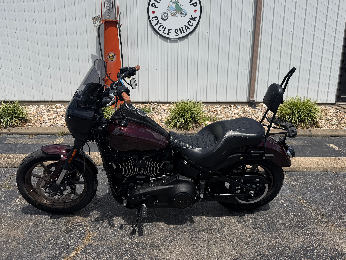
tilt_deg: -12.9
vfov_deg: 49.6
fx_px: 280
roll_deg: +0.1
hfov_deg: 63.4
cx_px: 163
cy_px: 115
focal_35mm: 28
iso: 80
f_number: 1.78
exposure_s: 1/9091
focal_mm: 6.76
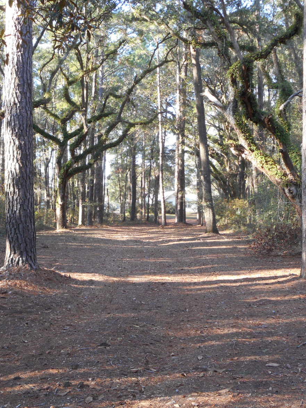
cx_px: 145
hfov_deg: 27.5
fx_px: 625
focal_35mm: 53
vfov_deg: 36.2
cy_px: 205
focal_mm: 6.9
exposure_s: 1/30
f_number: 4.5
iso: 140
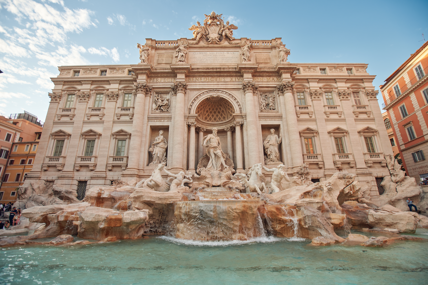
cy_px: 142
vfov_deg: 73.7
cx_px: 214
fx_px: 190
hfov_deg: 96.7
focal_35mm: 16
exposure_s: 1/200
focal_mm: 16
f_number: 4
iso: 200
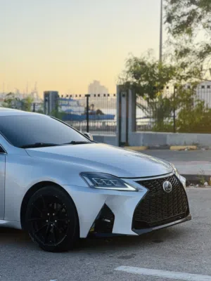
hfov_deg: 19.1
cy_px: 140
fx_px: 626
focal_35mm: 77
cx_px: 106
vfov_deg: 25.3
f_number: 2.8
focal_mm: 9
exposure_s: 1/272
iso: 25
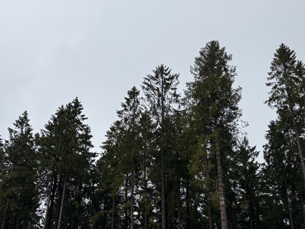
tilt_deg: +30.4
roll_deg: -1.7
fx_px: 370
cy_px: 160
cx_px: 129
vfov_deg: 33.9
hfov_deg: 44.6
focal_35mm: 42
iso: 80
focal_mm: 6.76
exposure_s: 1/4167
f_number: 1.78
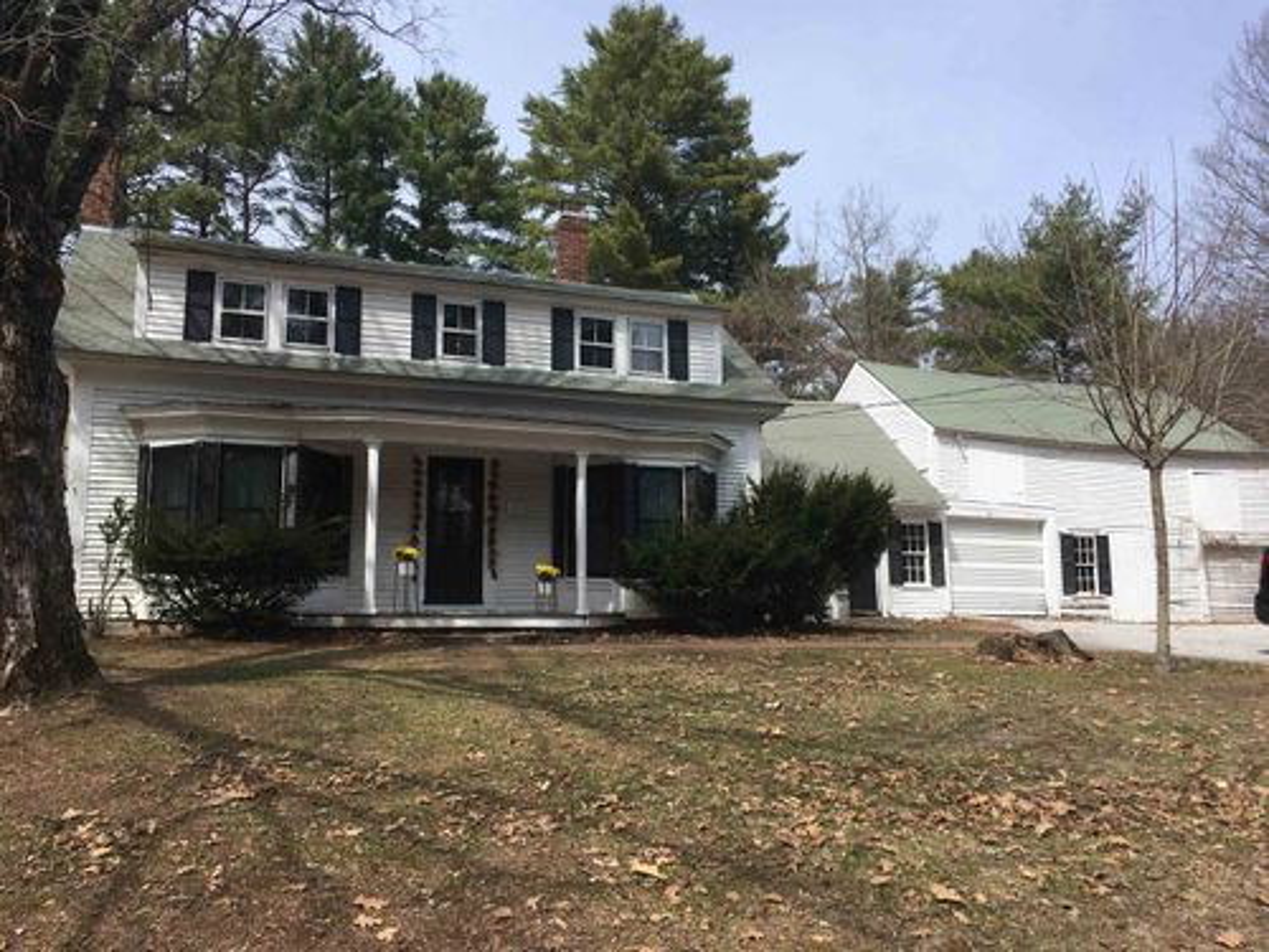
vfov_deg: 48.2
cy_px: 476
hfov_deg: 61.7
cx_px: 634
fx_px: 1063
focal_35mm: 29
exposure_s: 1/1603
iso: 25
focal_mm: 4.15
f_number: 2.2
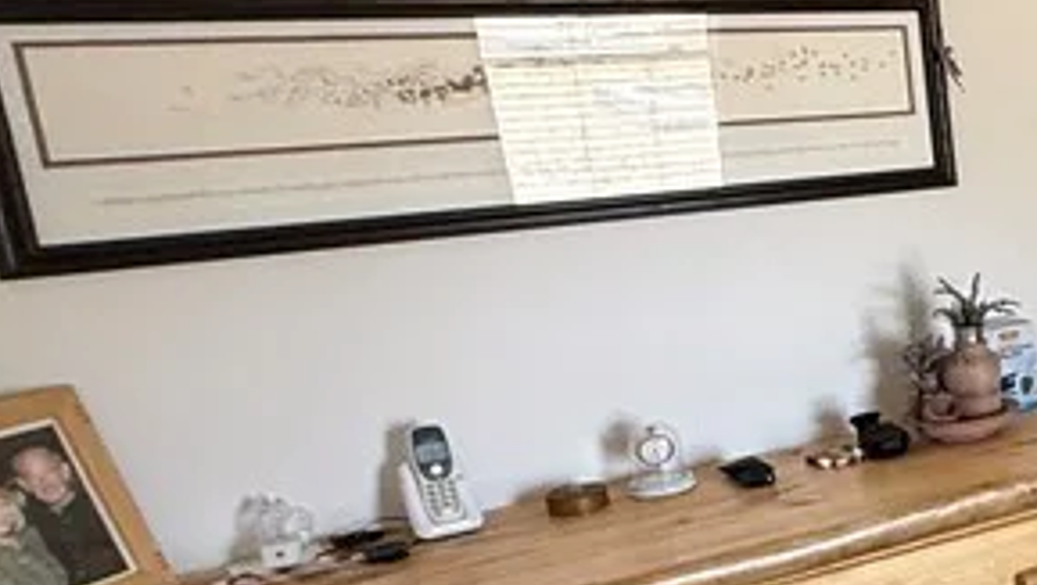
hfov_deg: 25.5
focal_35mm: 54
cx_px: 1654
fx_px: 1486
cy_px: 330
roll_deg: +0.2
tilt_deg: -12.6
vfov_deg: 22.3
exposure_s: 1/99
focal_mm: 2.22
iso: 250
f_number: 2.2
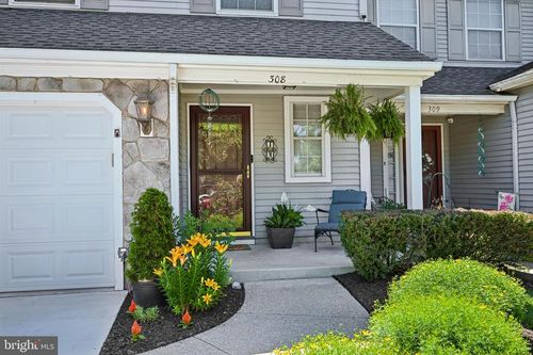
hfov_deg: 61.9
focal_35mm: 30
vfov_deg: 43.6
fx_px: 444
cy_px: 178
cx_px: 266
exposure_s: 1/400
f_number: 8
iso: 800
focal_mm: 30
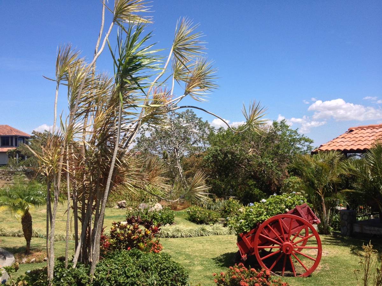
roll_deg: +1.5
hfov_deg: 52.6
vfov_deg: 40.7
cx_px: 191
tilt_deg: -1.5
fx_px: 386
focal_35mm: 35
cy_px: 143
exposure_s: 1/1416
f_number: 2.4
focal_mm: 4.28
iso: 50
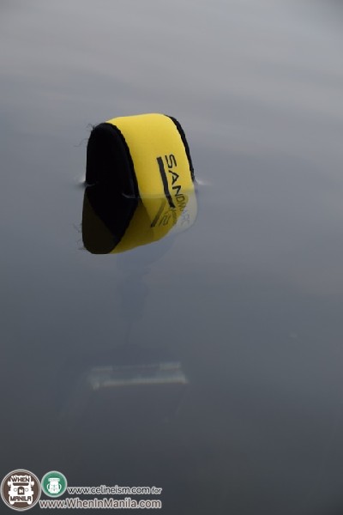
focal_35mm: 112
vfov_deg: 18.2
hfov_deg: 12.2
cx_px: 172
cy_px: 258
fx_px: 1608
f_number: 8
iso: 100
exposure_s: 1/200
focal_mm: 75
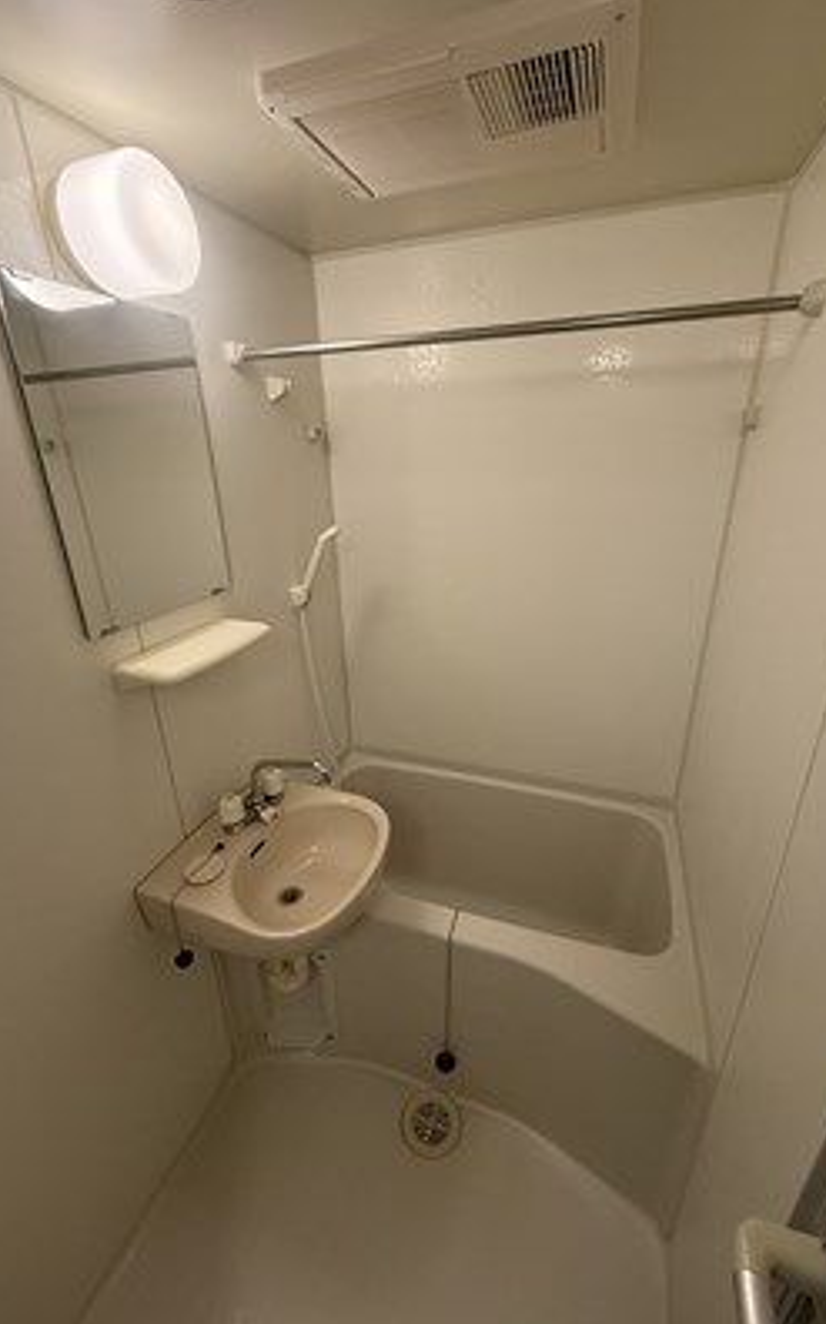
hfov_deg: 74.7
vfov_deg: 101.5
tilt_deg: -20.3
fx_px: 541
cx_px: 411
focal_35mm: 15
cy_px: 659
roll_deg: +1.3
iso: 320
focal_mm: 2.22
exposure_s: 1/100
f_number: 2.2
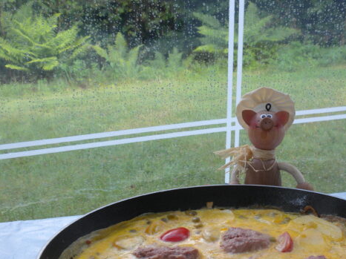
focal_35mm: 61
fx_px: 609
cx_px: 237
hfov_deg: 31.4
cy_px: 190
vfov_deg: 23.8
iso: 89
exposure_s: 1/59.8
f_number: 3.5
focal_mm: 6.6
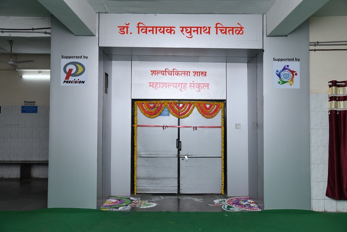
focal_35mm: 32
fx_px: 308
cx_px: 174
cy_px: 116
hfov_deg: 58.7
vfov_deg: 41.1
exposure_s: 1/160
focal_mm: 32
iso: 640
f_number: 6.3
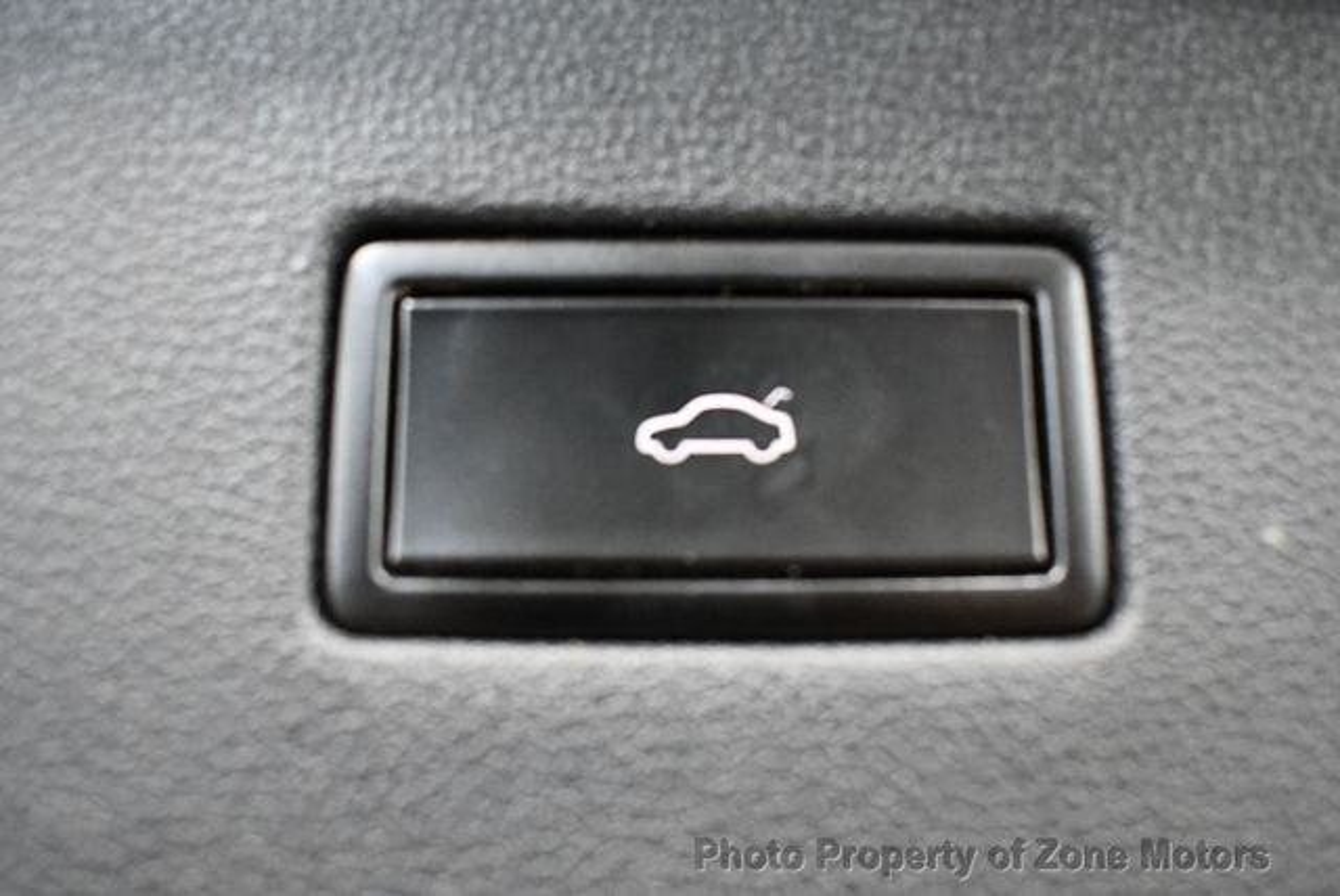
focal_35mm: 36
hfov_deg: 53.1
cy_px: 448
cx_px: 670
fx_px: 1341
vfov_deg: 36.9
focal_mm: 18
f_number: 3.5
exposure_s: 1/60
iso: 3200
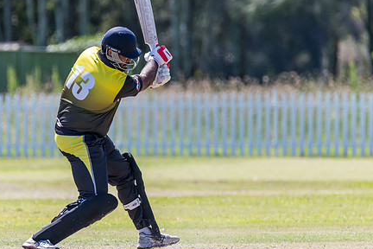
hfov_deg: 2.3
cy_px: 108
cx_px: 148
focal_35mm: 905
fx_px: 9376
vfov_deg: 1.5
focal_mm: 600
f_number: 6.3
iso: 1000
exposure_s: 1/2000
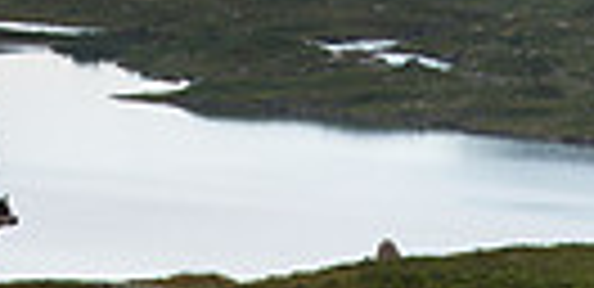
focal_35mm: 543
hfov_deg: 4.1
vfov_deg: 2.0
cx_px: 53
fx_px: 8284
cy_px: -341
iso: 100
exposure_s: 1/200
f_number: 10
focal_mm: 105
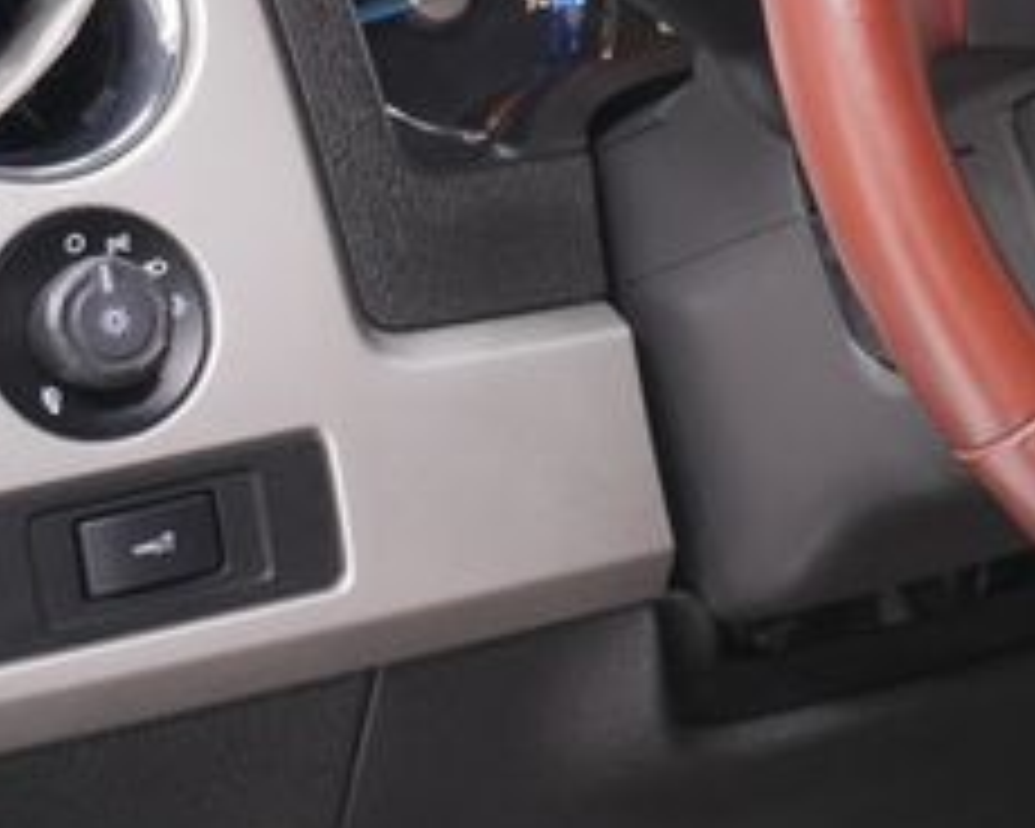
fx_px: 3124
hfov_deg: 17.9
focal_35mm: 102
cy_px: 47
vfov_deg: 14.9
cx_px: 1256
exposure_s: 1/60
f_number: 4.5
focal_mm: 26
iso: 800
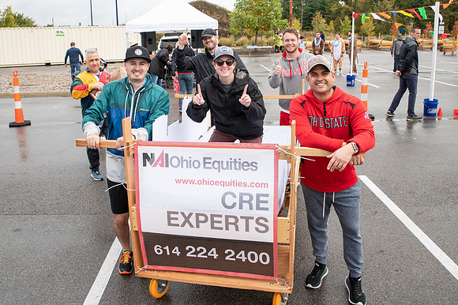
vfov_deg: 41.4
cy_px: 111
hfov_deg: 59.6
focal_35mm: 31
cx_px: 226
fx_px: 400
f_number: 6.3
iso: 400
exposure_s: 1/400
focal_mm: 24
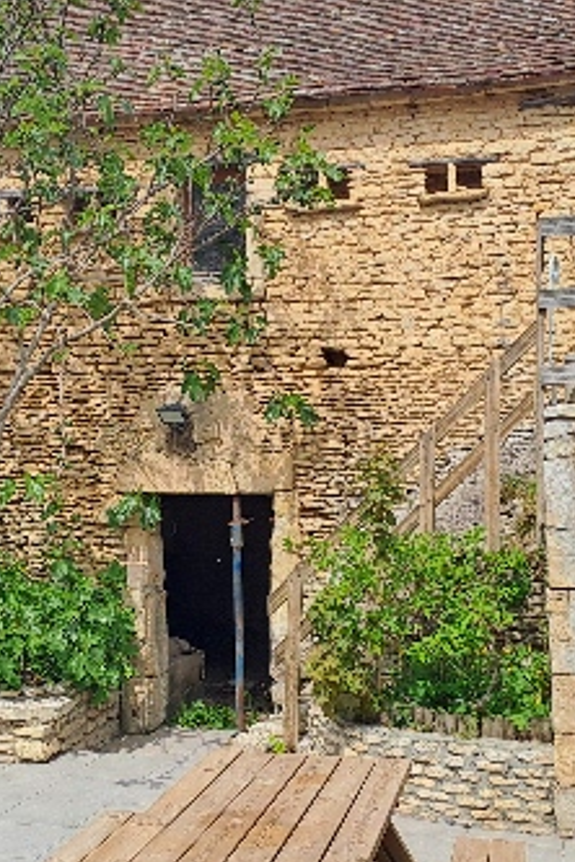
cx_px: 275
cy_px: 489
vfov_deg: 39.5
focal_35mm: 50
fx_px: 1198
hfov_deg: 27.0
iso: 32
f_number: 1.8
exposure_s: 1/1508
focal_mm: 4.65
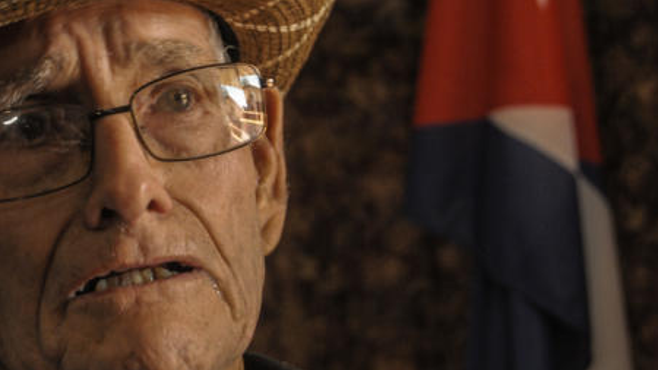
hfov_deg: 14.9
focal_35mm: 144
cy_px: 117
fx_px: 2510
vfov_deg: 8.4
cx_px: 196
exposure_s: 1/40
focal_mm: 55
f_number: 5.6
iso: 800
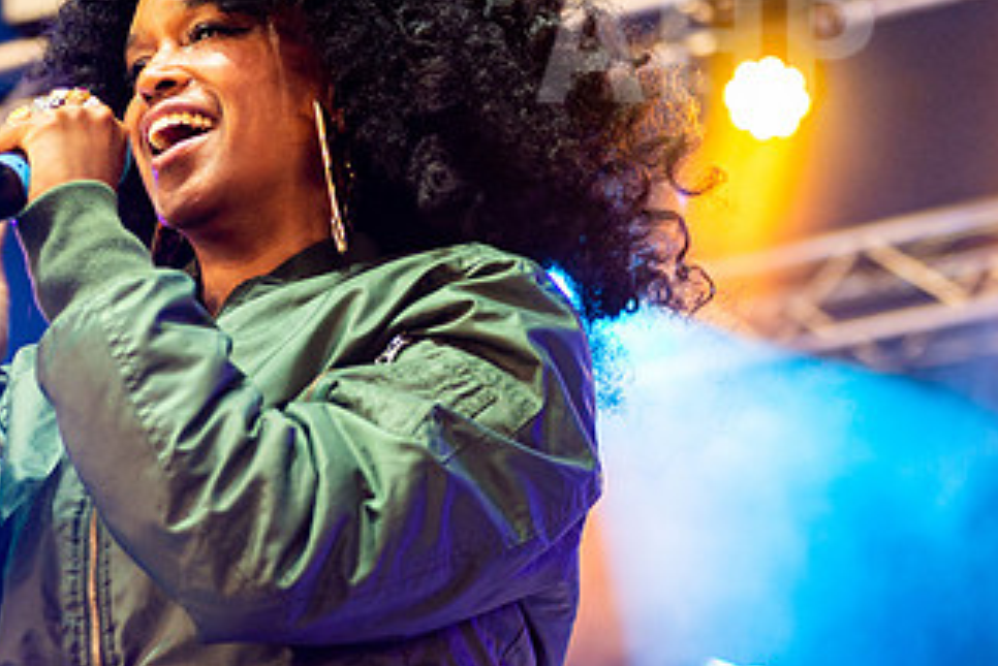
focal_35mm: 121
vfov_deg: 11.3
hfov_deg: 16.8
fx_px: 3356
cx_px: 258
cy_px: 313
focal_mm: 58
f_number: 2.8
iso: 800
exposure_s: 1/100
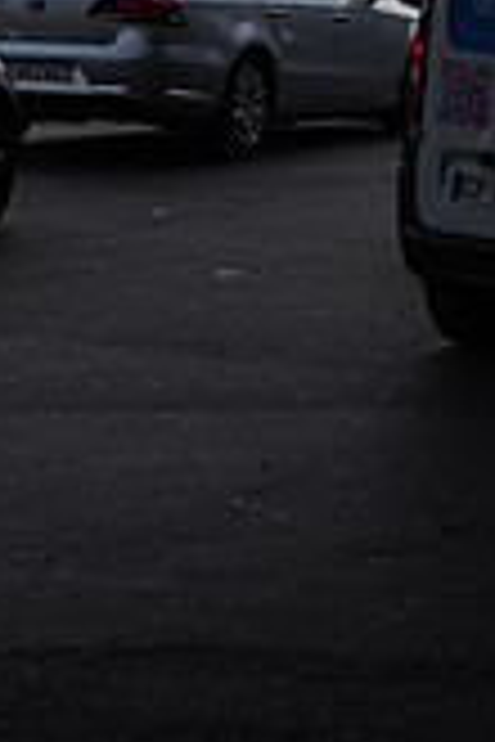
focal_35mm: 158
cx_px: 556
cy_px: -400
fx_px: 3258
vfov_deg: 12.3
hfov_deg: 8.6
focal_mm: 45
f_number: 6.3
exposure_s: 1/640
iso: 64
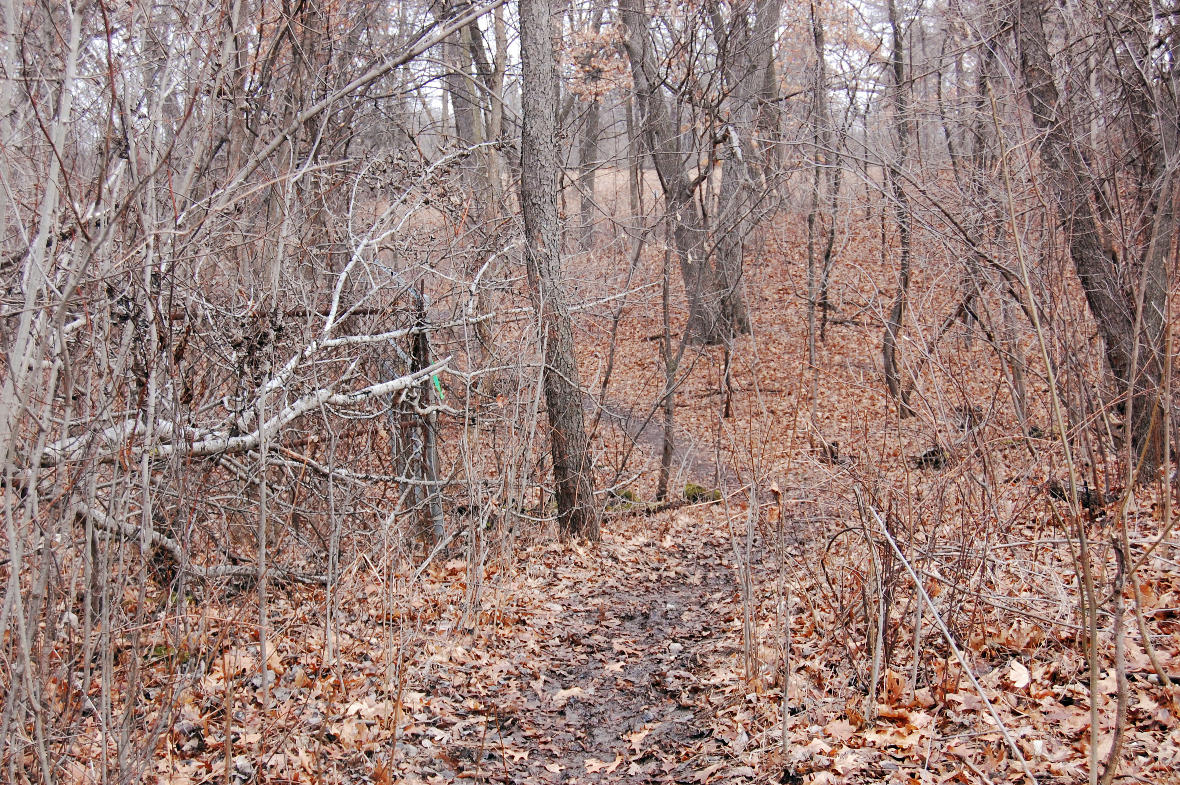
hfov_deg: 41.1
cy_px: 392
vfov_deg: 28.0
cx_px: 590
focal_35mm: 48
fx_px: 1572
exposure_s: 1/160
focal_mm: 32
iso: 800
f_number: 6.3
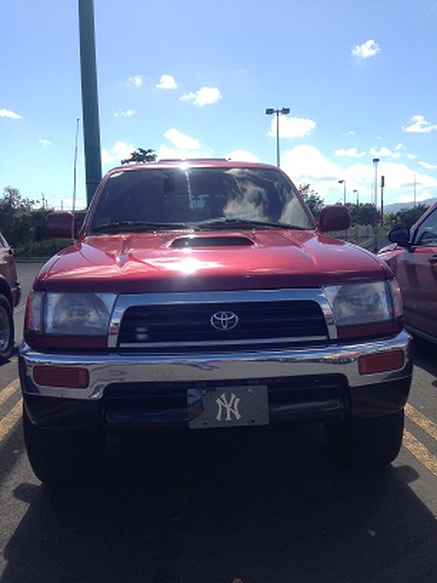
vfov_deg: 55.4
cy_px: 292
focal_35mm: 33
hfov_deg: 42.9
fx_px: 555
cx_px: 218
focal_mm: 4.13
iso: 50
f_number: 2.4
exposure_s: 1/1153
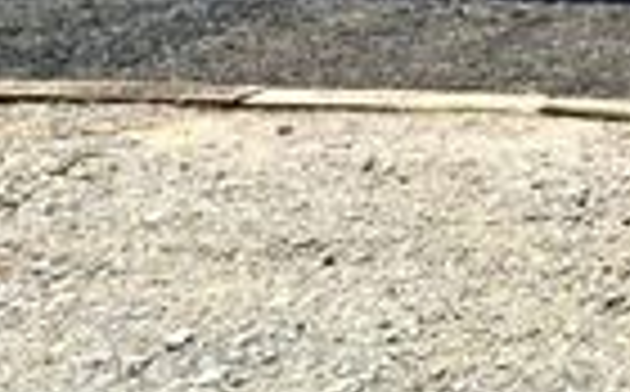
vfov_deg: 21.1
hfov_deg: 26.5
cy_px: -173
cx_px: 963
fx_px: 909
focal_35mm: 53
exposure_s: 1/818
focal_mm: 2.22
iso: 40
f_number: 2.2
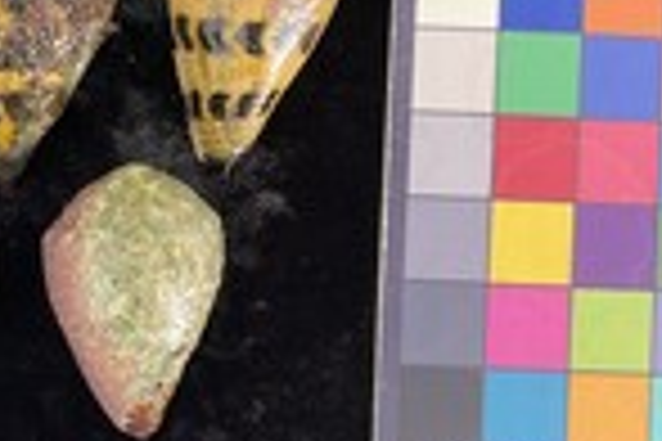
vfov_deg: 18.9
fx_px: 1324
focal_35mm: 72
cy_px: 272
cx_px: 59
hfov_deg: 27.0
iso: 50
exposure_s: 1/60
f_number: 1.8
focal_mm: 3
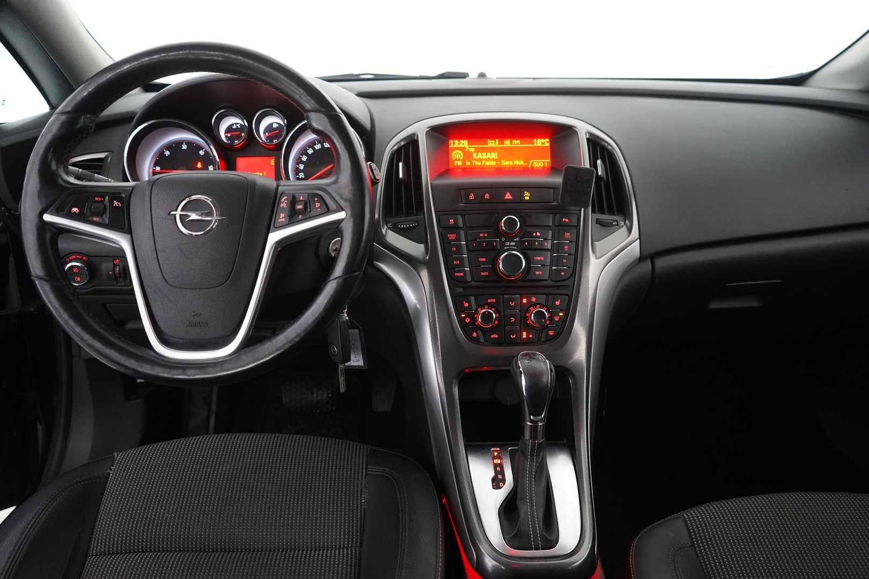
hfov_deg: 65.5
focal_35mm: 28
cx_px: 434
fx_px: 676
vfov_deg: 46.4
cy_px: 290
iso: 6400
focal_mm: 28
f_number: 3.5
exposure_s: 1/60
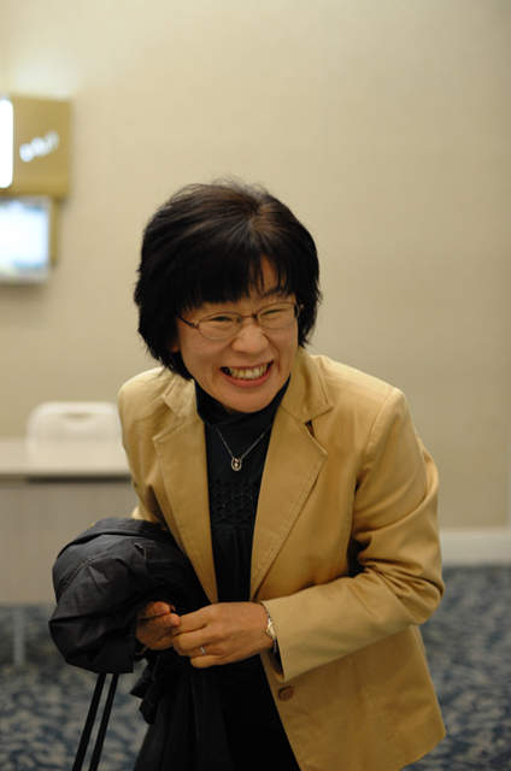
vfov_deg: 39.7
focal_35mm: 50
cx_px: 256
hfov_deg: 26.9
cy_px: 386
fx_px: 1069
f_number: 2.8
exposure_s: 1/100
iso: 900
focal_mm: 50
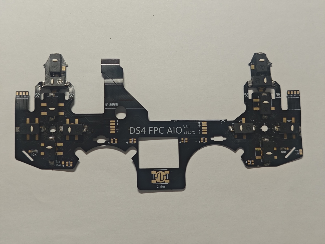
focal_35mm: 46
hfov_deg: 41.2
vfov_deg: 31.5
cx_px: 162
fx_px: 432
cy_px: 122
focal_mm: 6.55
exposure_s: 1/100
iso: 250
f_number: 1.6
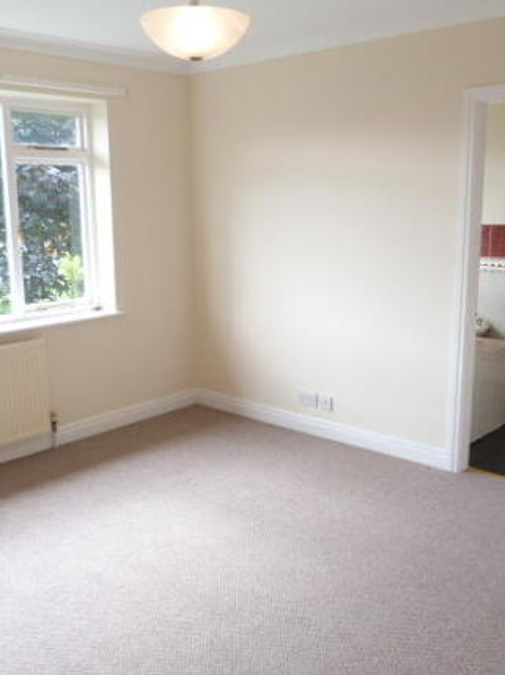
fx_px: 662
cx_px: 245
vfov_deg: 54.0
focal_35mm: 34
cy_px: 338
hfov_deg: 41.7
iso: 125
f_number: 2.8
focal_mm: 4.5
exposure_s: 1/60
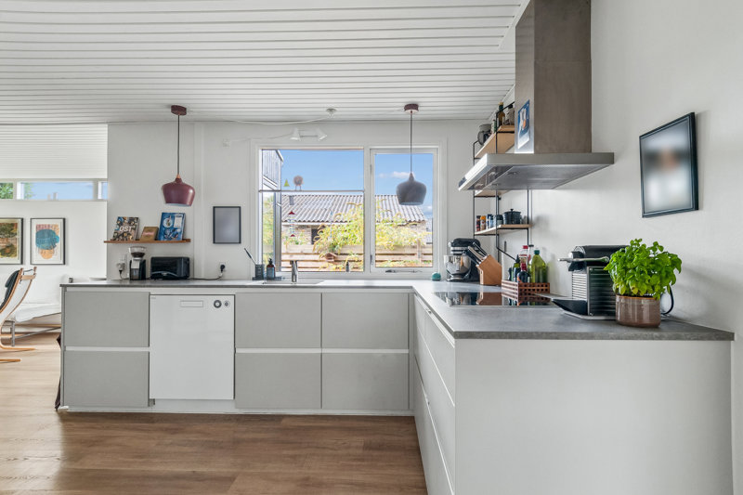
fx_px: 371
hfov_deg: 90.0
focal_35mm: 18
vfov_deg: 67.4
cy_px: 248
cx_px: 372
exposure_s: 1/10
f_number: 10
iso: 400
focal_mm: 12
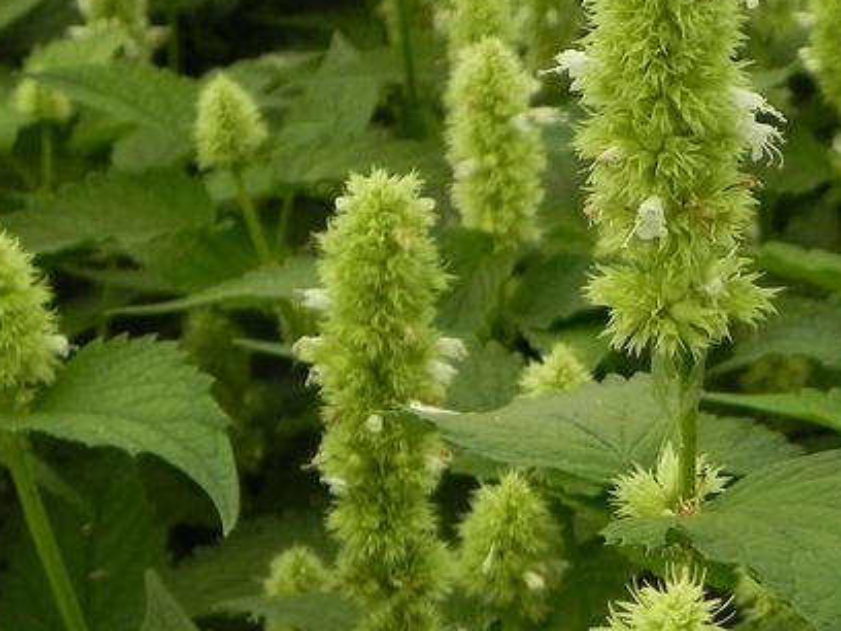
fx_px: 3304
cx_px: 813
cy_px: 615
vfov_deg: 10.8
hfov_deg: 14.3
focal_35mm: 136
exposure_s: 1/640
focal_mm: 9.2
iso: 160
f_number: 4
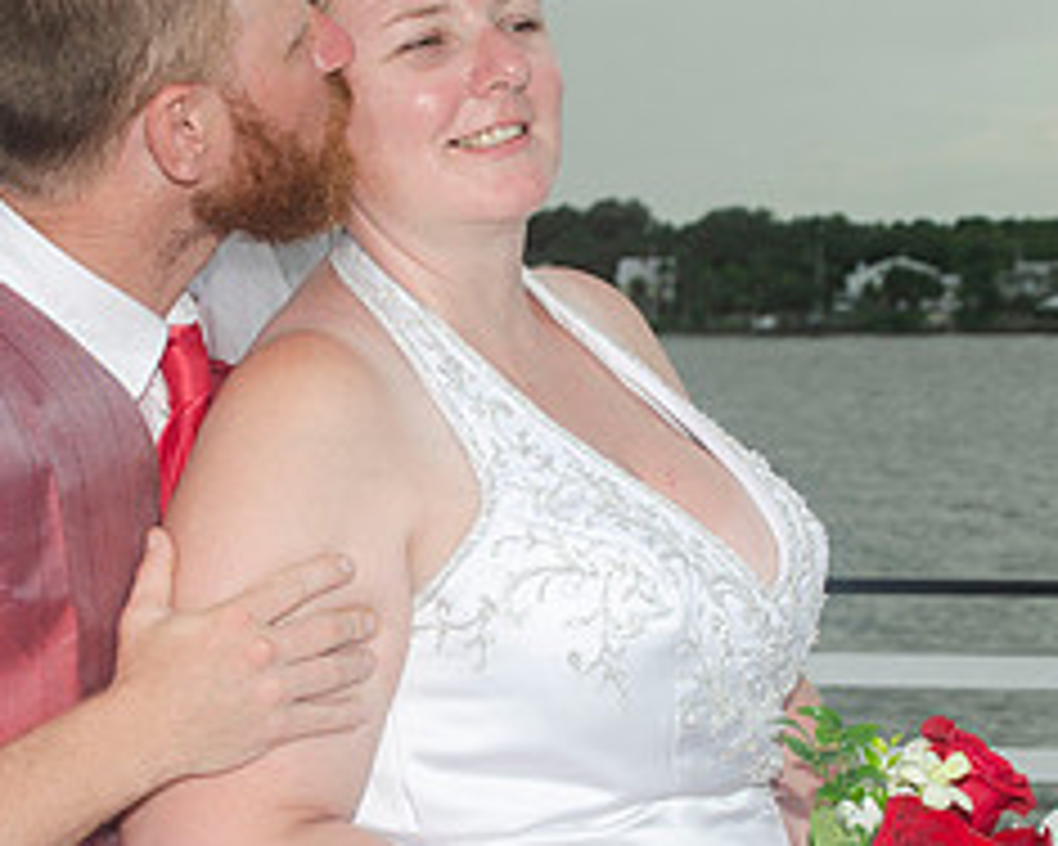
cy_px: 536
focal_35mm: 111
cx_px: 468
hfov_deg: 17.3
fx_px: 3476
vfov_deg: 13.9
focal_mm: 32
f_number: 5.6
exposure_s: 1/250
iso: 100
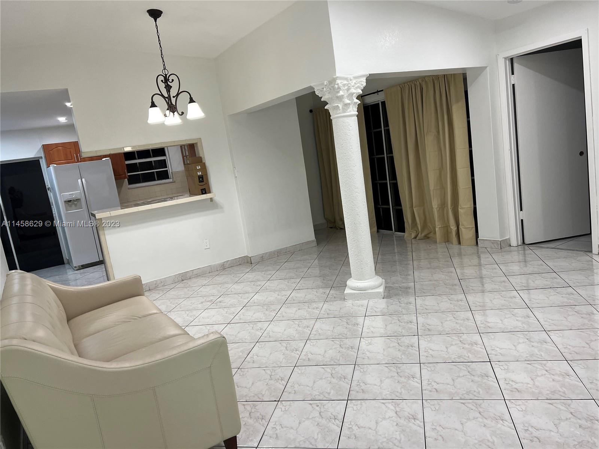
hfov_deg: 67.3
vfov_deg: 53.1
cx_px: 300
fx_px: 450
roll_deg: +8.4
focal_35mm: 26
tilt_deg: -10.1
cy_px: 224
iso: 100
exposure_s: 1/120
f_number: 1.5
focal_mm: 5.7
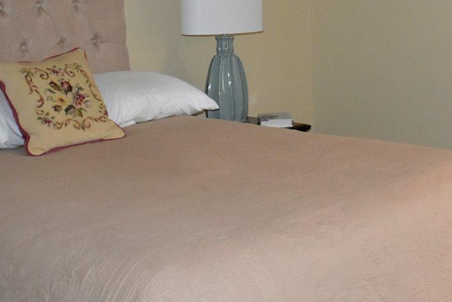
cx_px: 359
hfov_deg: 26.8
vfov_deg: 18.3
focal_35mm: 74
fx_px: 929
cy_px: 71
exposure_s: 1/60
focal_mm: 18
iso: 1600
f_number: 3.5
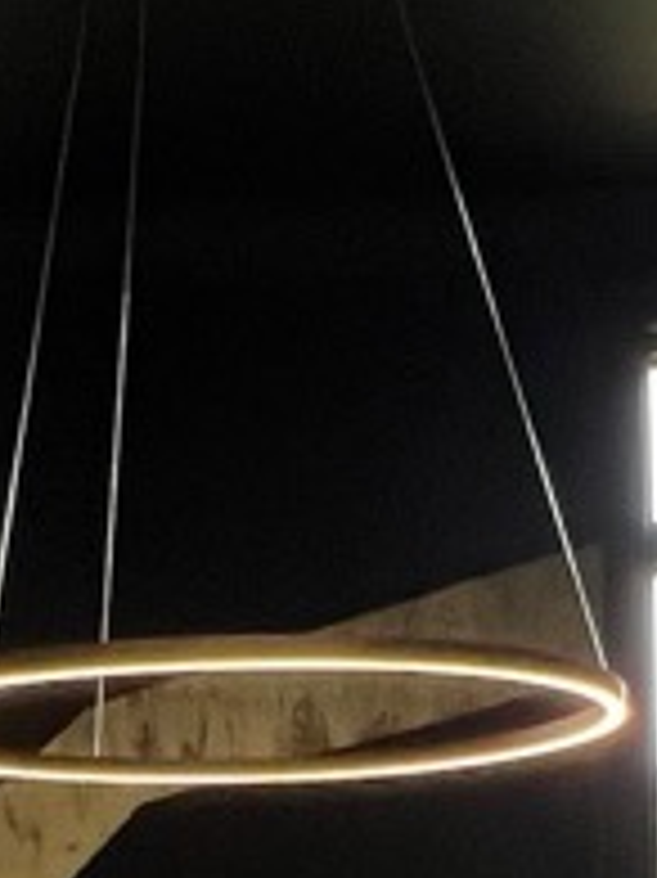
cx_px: 284
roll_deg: +2.6
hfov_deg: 20.4
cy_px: 1162
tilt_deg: -3.2
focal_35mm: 72
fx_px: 1824
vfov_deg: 23.6
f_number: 1.8
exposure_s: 1/100
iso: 160
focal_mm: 1.57
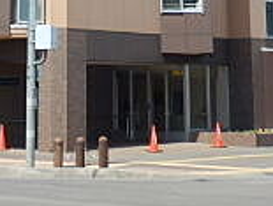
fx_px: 1107
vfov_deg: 9.9
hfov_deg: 14.0
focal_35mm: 140
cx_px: 55
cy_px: -211
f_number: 4.2
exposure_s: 1/500
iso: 125
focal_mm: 6.1
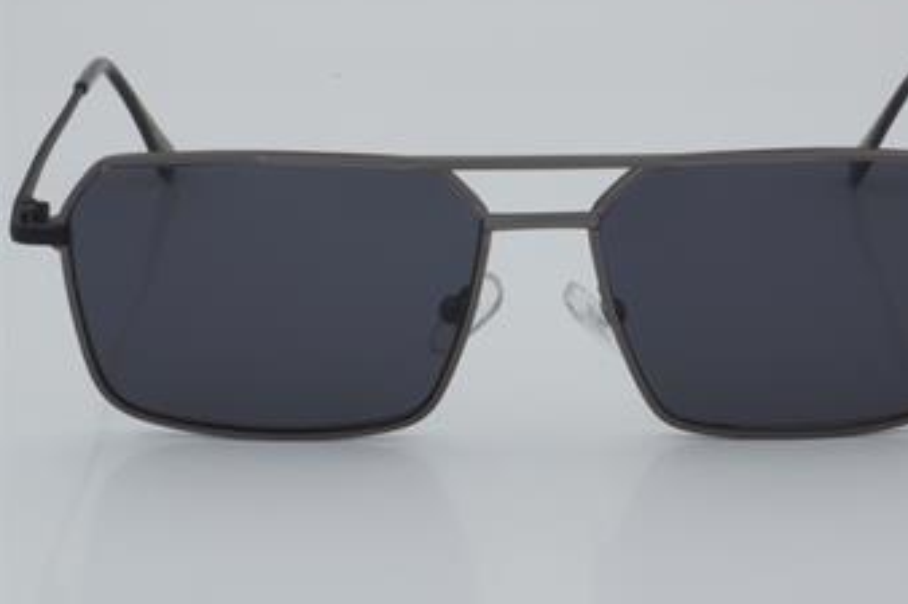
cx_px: 535
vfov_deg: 14.0
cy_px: 276
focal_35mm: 98
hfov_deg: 20.9
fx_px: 2460
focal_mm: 55
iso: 100
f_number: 32
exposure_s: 1/4
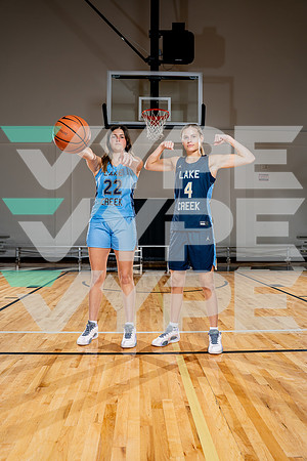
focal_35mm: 30
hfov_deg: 43.6
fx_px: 384
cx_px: 154
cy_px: 230
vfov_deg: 61.9
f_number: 5.6
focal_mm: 30
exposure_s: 1/250
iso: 200
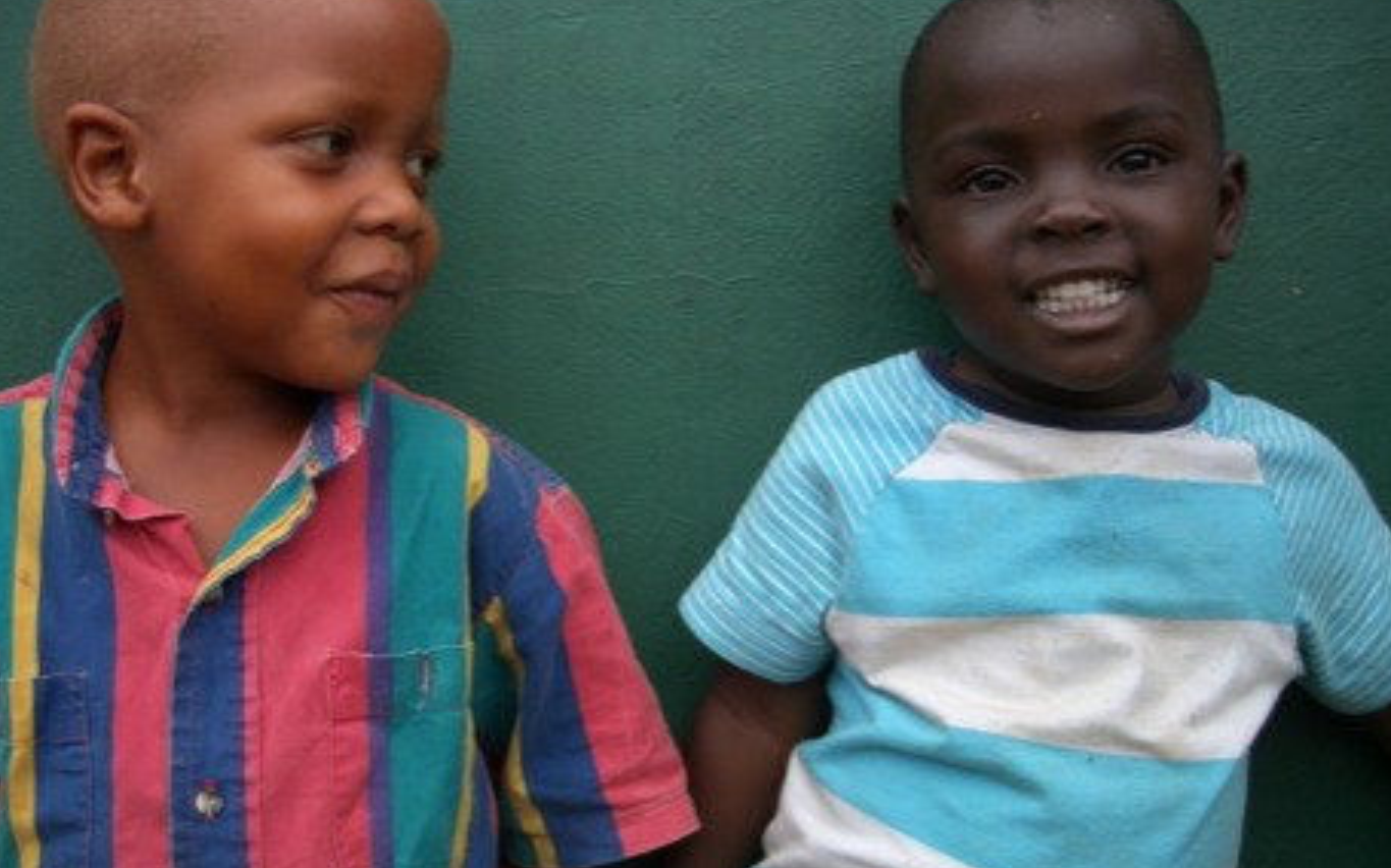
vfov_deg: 33.5
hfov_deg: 51.6
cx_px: 697
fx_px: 1440
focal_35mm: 38
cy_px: 489
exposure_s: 1/320
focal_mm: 5.8
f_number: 2.6
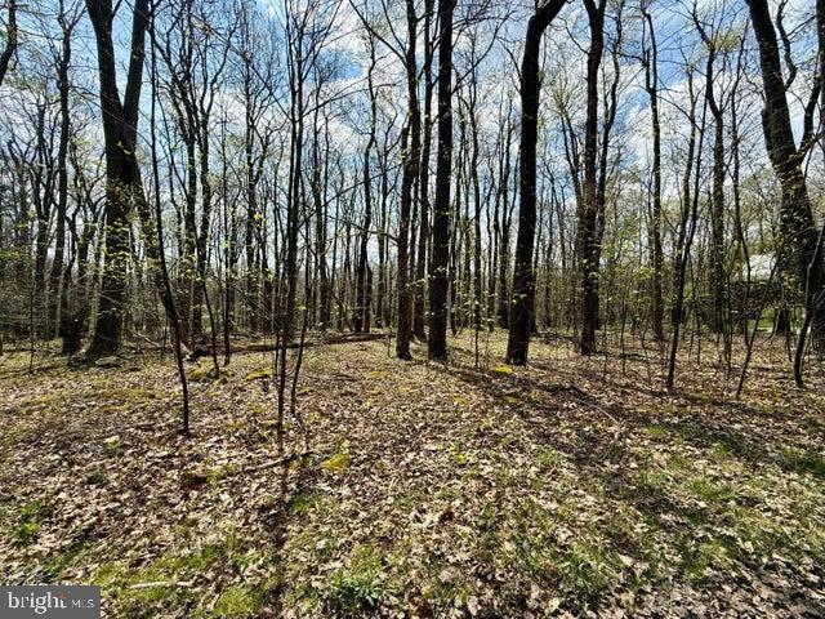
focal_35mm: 14
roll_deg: -2.7
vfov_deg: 85.7
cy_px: 310
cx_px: 412
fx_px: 334
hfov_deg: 102.1
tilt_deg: -1.3
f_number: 2.2
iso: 50
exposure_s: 1/1464
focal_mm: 2.22
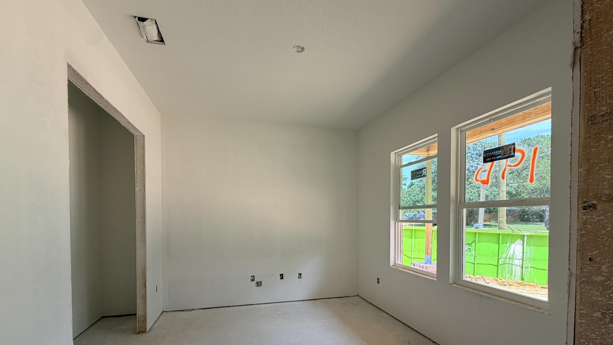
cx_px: 296
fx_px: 260
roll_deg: +0.5
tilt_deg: -1.3
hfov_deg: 99.3
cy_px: 223
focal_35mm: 16
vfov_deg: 65.7
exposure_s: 1/150
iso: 50
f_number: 2.2
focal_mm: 2.22
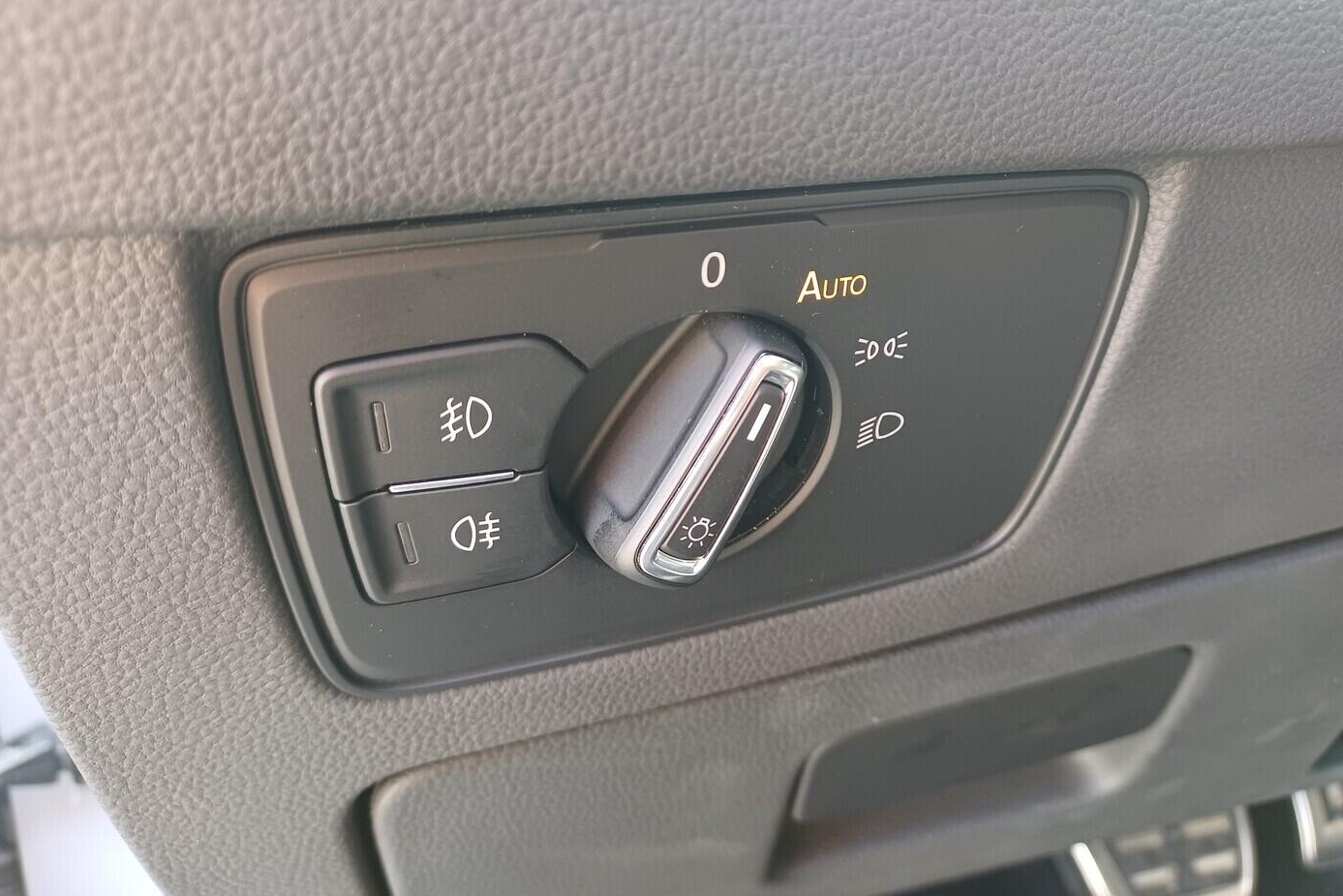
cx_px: 678
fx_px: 1007
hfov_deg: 67.4
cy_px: 379
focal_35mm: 27
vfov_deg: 47.8
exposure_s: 1/50
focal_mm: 4.65
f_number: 1.8
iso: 200
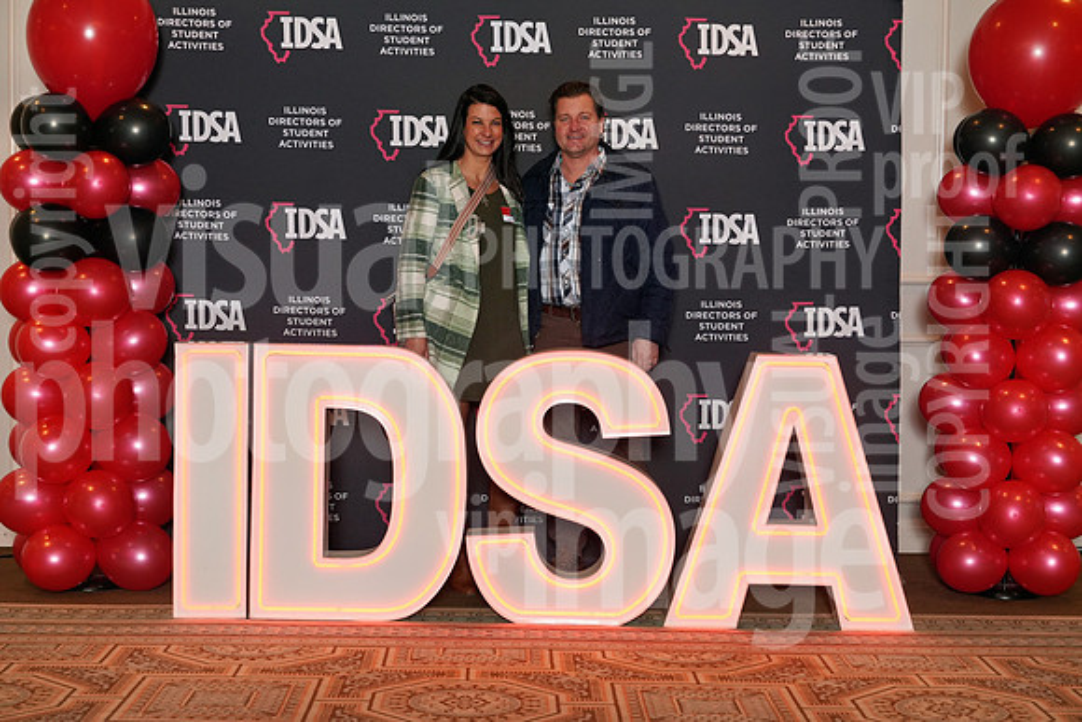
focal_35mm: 58
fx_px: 1759
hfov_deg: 34.2
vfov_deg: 23.2
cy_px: 361
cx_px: 541
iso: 1000
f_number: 7.1
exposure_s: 1/80
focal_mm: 39
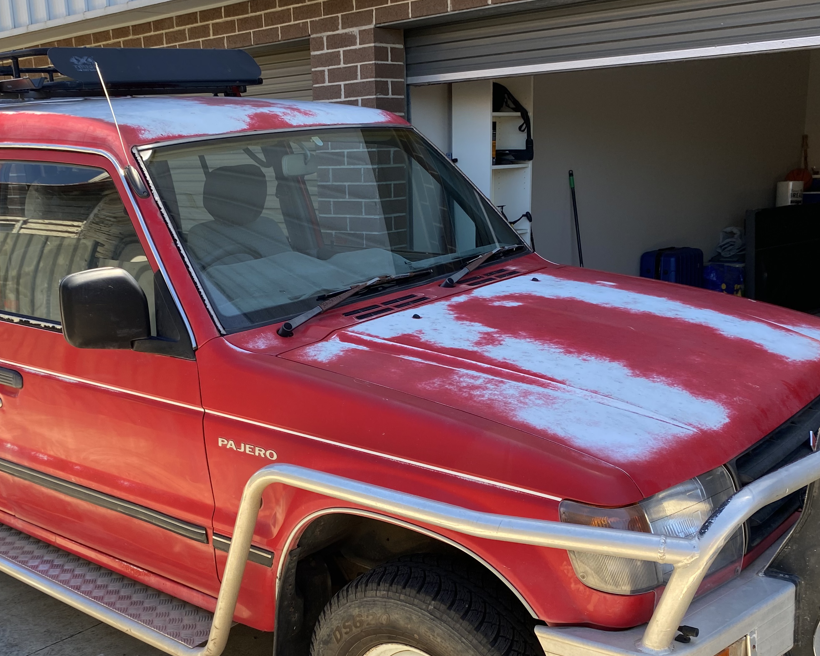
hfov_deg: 46.7
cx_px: 357
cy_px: 428
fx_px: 946
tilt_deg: -18.0
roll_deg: +2.7
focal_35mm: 39
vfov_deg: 37.9
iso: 32
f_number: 1.8
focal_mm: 4.25
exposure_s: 1/335
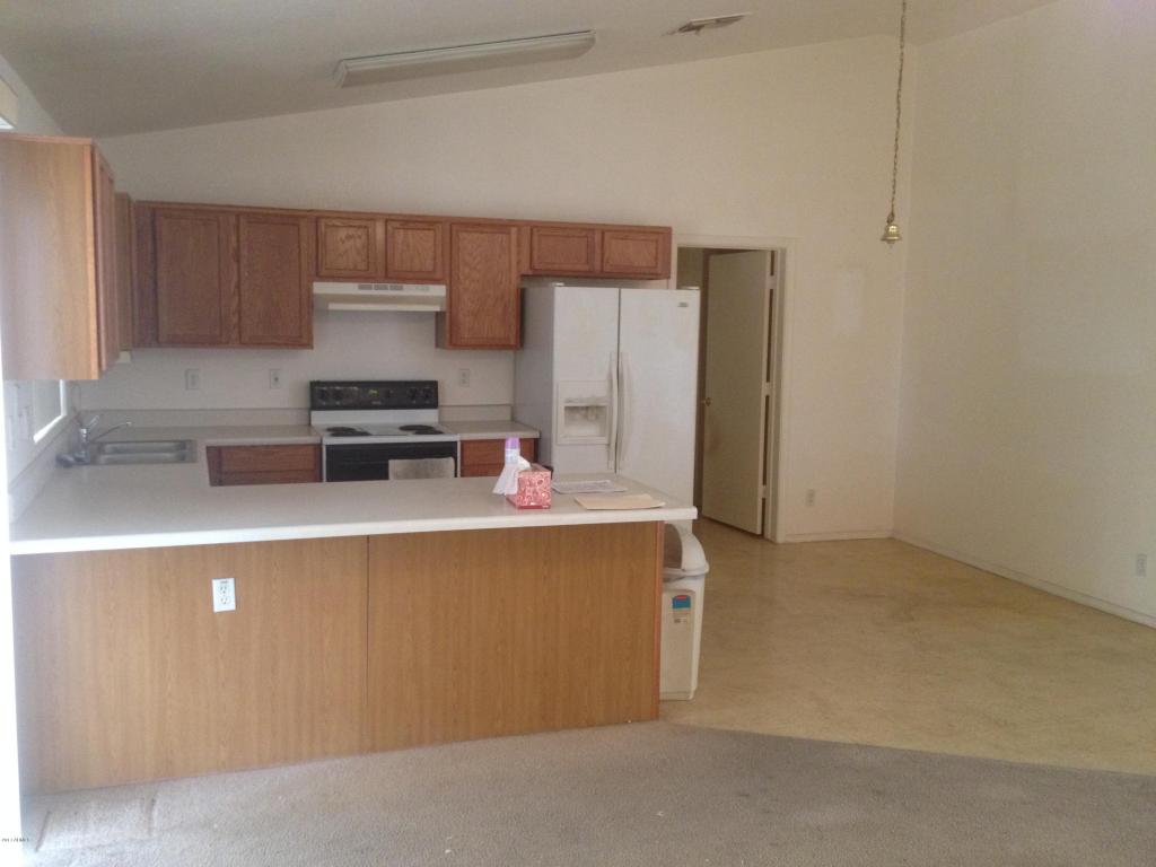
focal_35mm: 35
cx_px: 578
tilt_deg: -7.5
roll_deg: -3.7
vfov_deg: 40.7
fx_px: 1169
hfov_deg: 52.6
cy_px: 434
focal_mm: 4.28
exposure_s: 1/20
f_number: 2.4
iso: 200
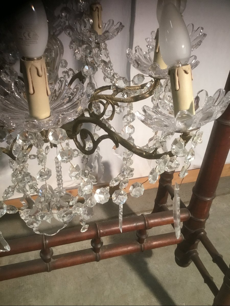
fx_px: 275
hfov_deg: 45.4
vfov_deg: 58.4
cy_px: 153
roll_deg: -3.7
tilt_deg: -35.2
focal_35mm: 31
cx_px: 115
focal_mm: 3.3
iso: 125
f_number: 2.4
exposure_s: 1/33
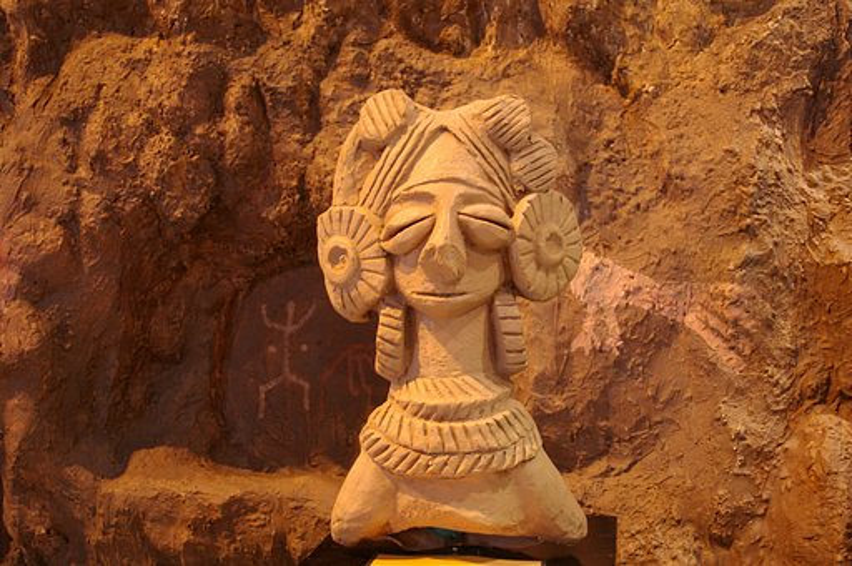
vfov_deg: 31.8
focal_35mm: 42
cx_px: 426
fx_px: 993
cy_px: 283
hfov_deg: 46.5
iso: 400
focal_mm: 28
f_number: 4.5
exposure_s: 1/8
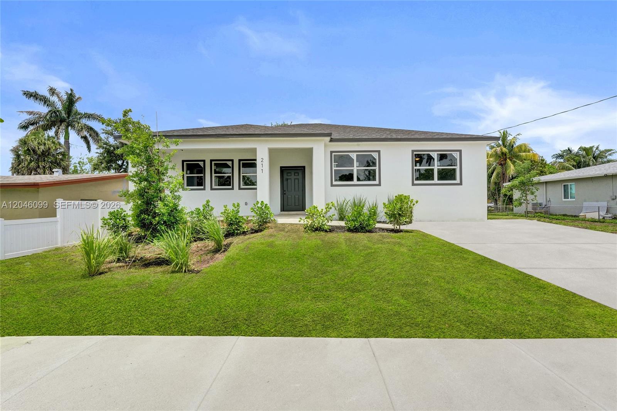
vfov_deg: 81.2
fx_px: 240
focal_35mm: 14
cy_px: 206
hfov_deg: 104.3
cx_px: 308
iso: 1250
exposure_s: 1/500
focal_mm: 14
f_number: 18
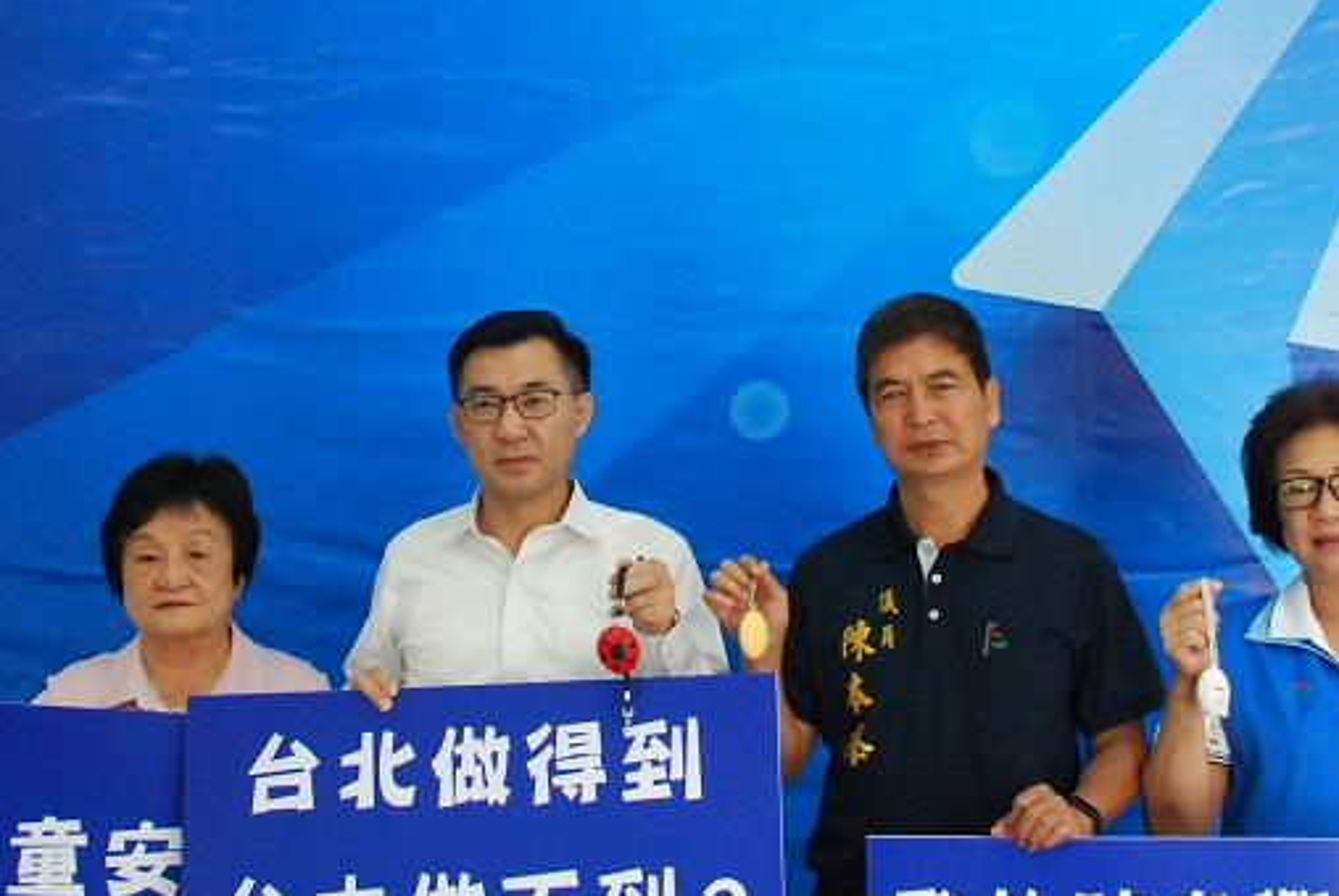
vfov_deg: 20.9
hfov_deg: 30.9
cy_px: 307
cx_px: 664
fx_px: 2420
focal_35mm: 65
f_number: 6.3
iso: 1000
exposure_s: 1/60
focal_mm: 22
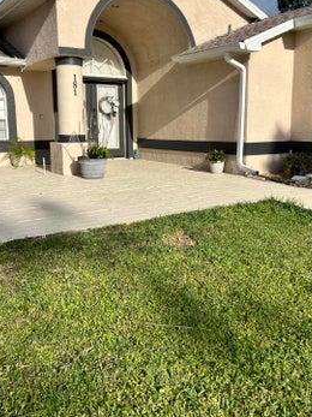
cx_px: 173
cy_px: 189
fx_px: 433
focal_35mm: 36
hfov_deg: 39.6
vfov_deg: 51.3
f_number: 1.5
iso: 50
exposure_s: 1/6579
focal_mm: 5.7
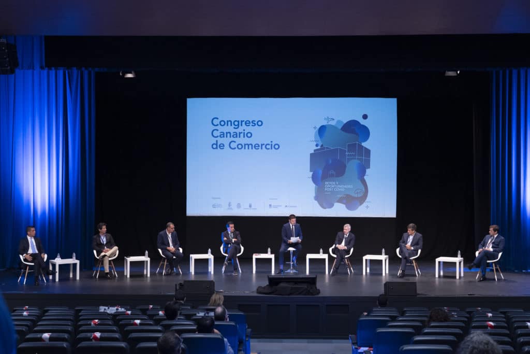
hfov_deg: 45.4
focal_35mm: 43
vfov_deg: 31.2
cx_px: 265
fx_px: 633
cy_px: 177
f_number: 5.6
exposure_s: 1/100
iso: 3200
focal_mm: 43
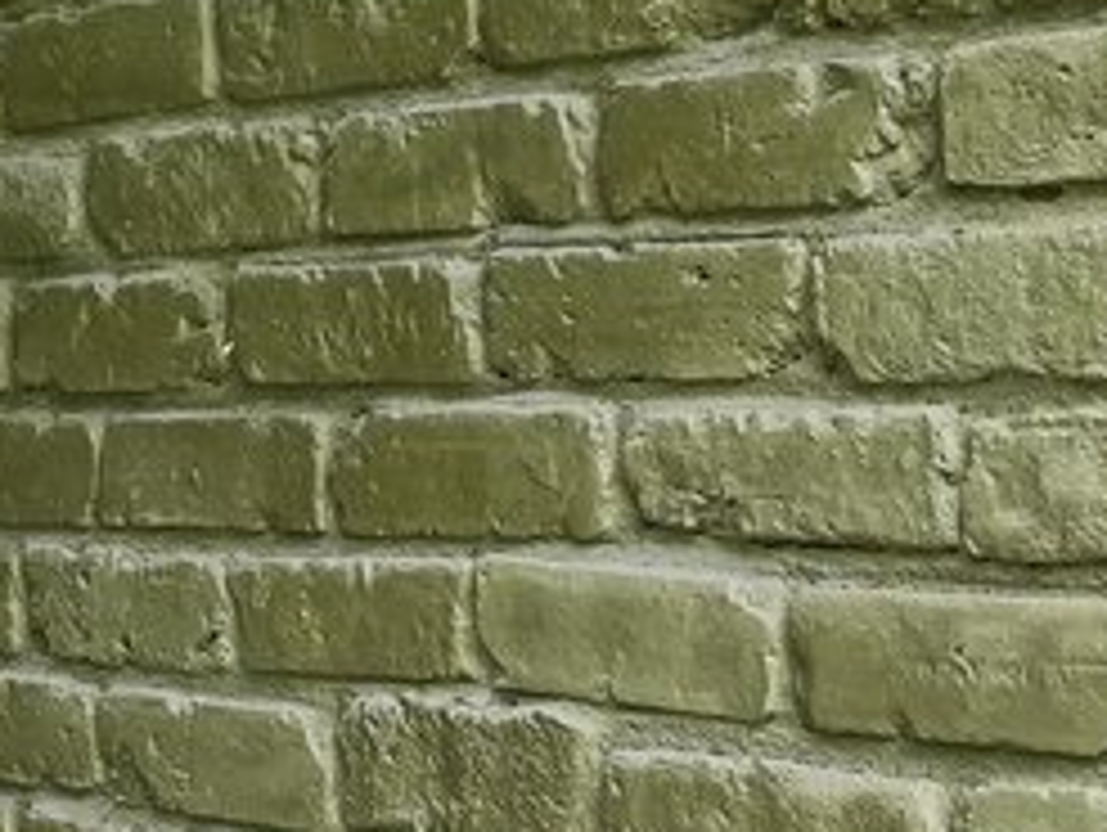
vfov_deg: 11.6
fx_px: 4097
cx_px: -342
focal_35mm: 128
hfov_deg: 14.7
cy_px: 438
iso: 400
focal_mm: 16
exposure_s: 1/30
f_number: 8
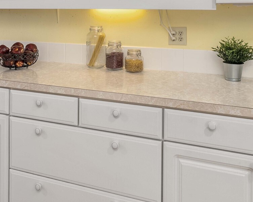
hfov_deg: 47.9
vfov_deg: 36.7
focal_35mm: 38
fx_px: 285
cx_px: 129
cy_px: 21
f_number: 7.1
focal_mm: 18
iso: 1000
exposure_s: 1/6
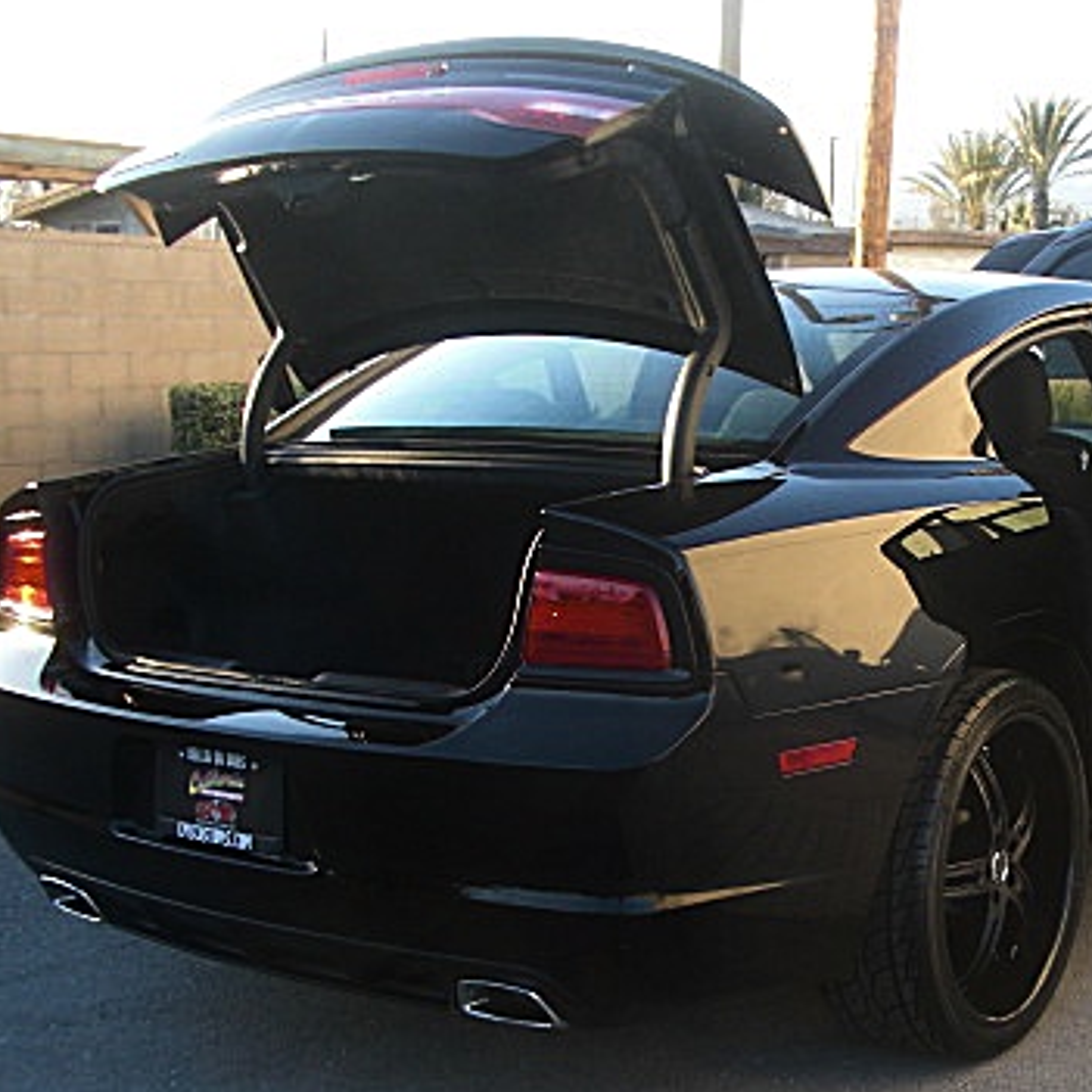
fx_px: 2070
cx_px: 918
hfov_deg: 28.7
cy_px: 725
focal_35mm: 58
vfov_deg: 29.4
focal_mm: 6.3
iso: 50
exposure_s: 1/80
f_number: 2.8
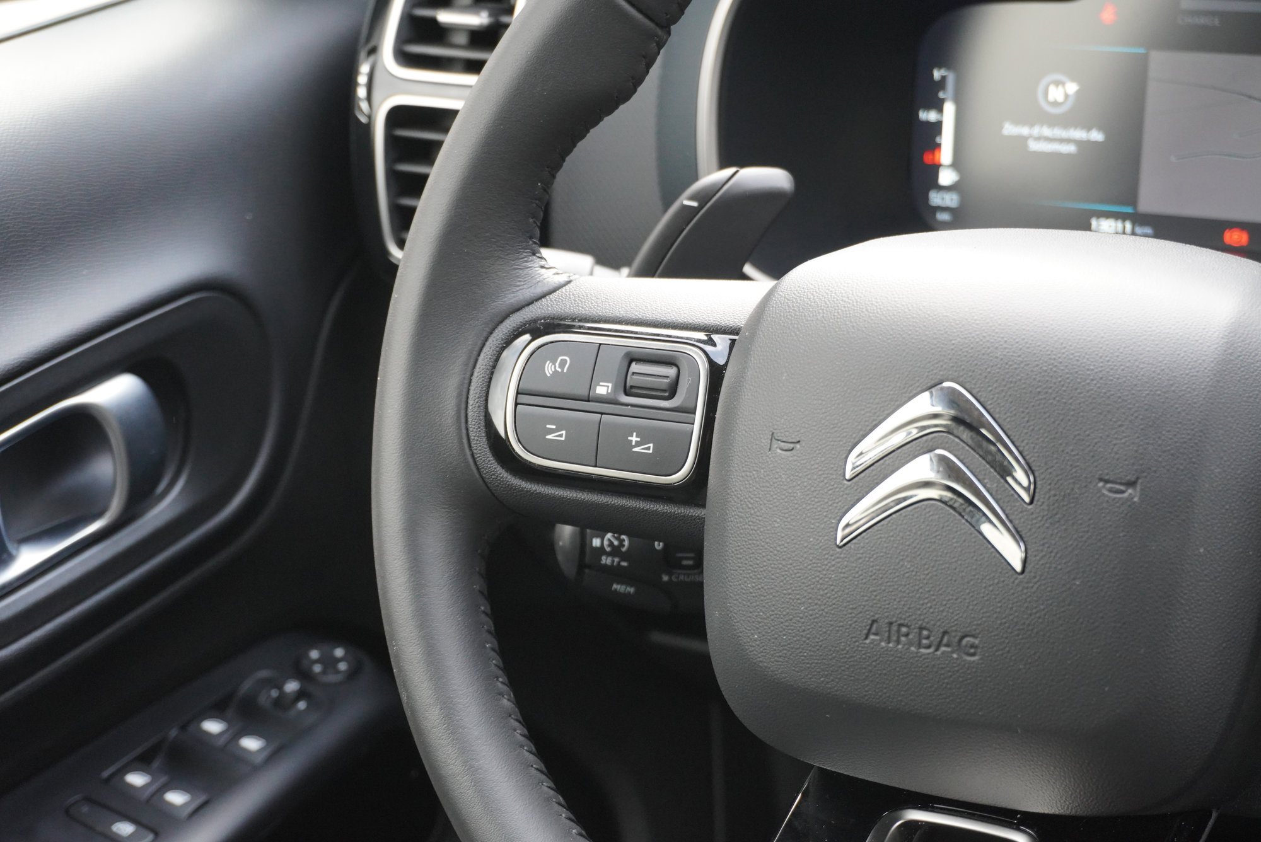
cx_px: 630
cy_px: 421
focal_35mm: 64
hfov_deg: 31.2
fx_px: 2261
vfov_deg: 21.1
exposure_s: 1/80
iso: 2000
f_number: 5.6
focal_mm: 43
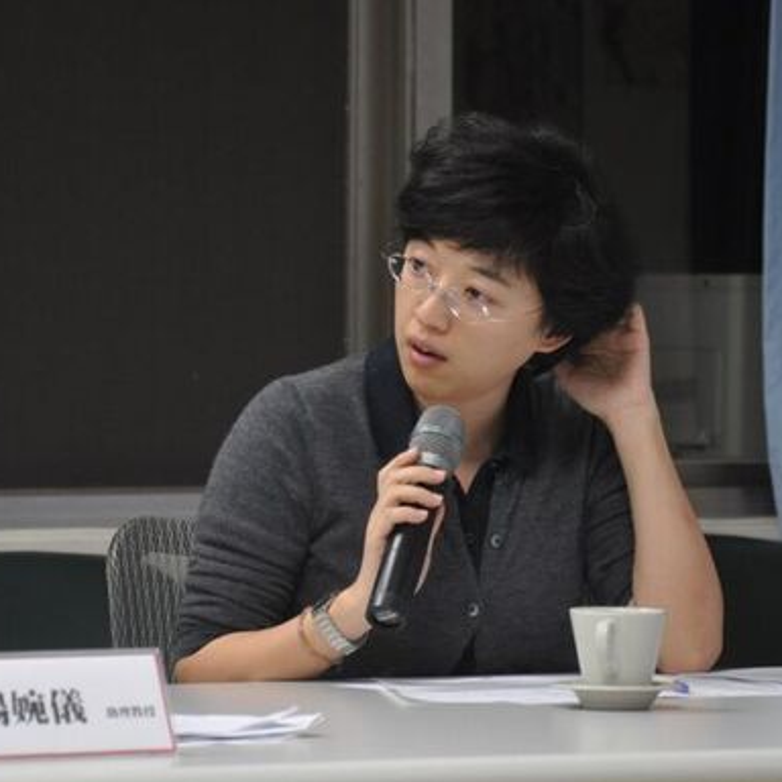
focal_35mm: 244
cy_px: 405
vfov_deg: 7.2
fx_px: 6230
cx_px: 489
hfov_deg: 7.2
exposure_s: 1/30
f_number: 5.6
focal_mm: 105
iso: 1000
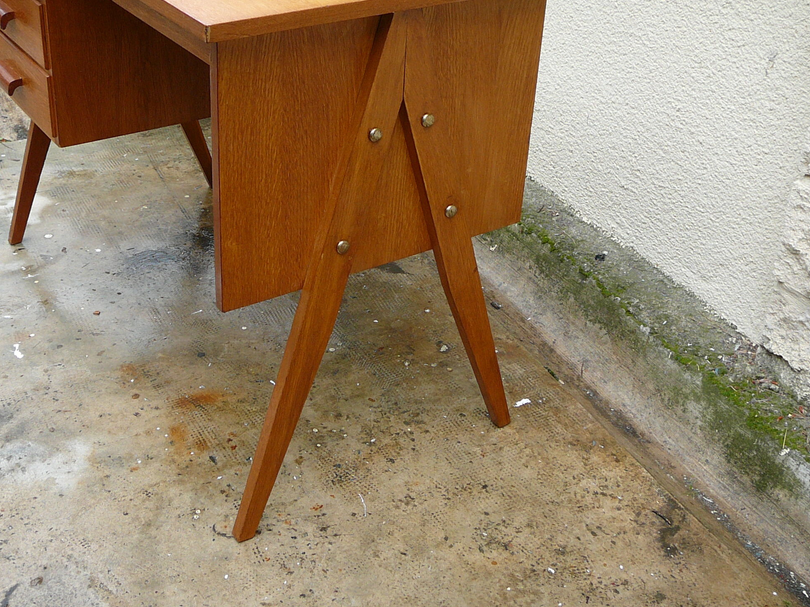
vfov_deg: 31.5
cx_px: 343
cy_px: 264
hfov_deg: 41.1
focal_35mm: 46
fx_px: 1076
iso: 80
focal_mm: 5.2
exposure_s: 1/200
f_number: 2.8
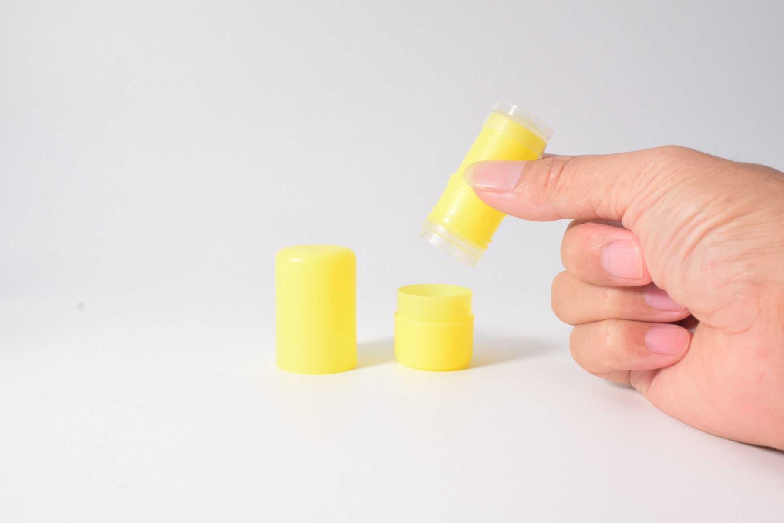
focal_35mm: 34
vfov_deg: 38.4
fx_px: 751
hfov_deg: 55.1
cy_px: 262
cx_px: 392
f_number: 14
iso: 560
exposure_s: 1/40
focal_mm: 23
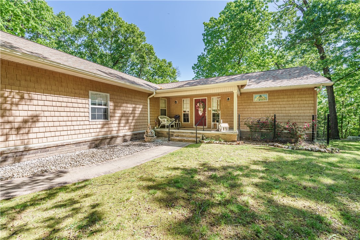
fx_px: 140
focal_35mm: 14
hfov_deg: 104.3
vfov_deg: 81.2
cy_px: 120
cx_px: 180
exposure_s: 1/800
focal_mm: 14
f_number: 8
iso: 200
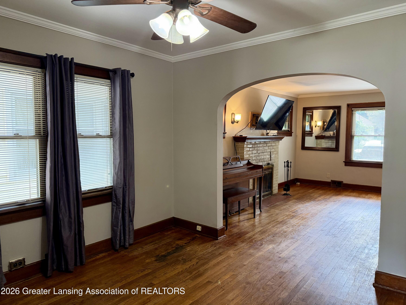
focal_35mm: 24
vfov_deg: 56.8
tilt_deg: -3.5
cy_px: 152
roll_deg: +0.6
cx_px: 203
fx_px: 281
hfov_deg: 71.6
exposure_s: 1/60
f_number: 1.78
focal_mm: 6.76
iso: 320
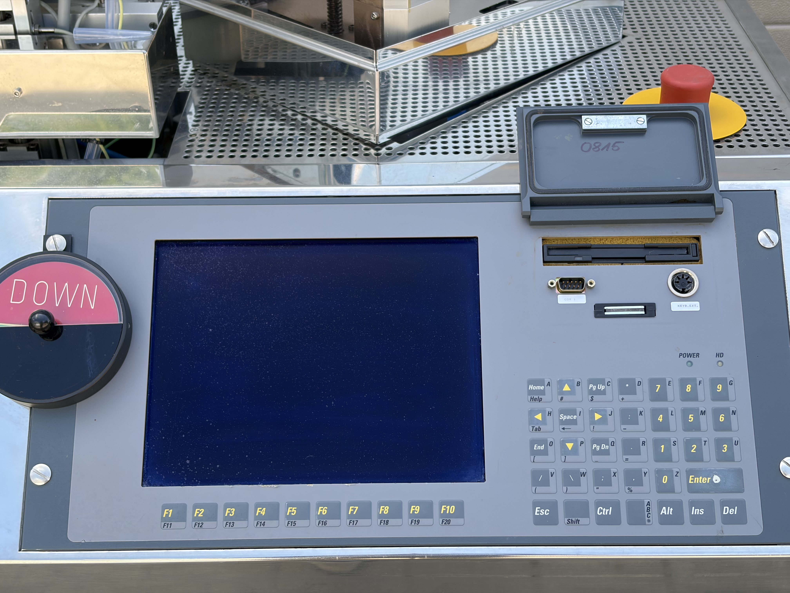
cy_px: 296
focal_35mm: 52
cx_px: 395
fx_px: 1187
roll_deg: +1.9
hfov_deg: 36.8
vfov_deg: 28.0
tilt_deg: -31.9
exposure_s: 1/478
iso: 32
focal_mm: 5.96
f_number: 1.6
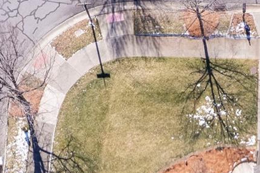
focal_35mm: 106
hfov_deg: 19.2
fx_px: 765
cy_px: 294
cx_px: 194
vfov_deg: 12.0
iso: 200
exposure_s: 1/1000
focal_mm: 8.38
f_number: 2.8
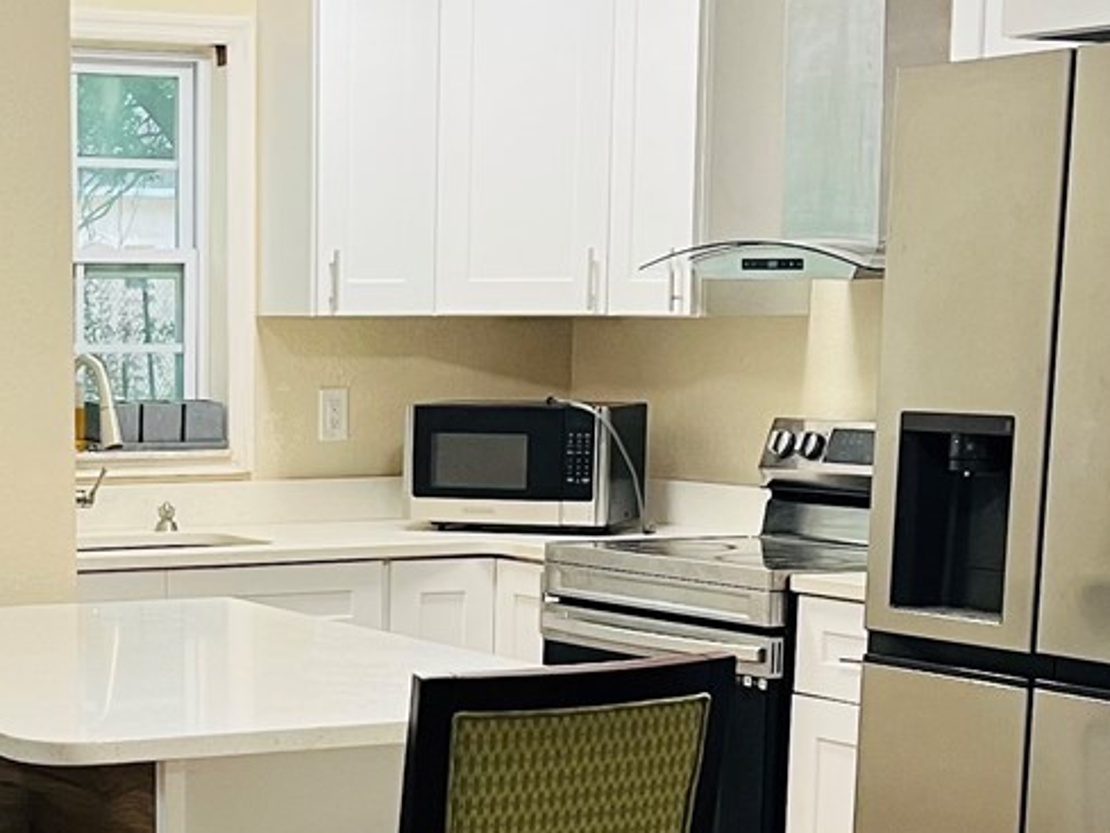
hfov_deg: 22.7
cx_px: 232
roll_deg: -0.2
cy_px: 735
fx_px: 2726
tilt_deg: -9.9
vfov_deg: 17.1
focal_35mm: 85
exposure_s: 1/60
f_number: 1.5
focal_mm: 5.7
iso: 200
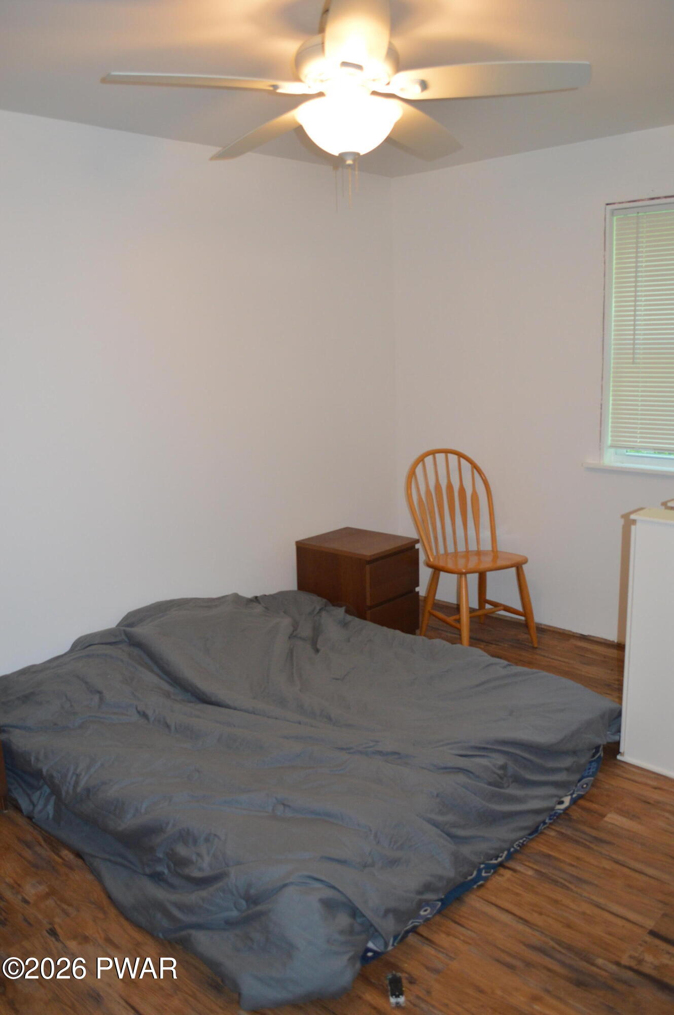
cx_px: 337
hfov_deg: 47.8
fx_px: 760
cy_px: 508
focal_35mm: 27
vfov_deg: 67.4
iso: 560
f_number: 3.5
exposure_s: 1/60
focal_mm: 18
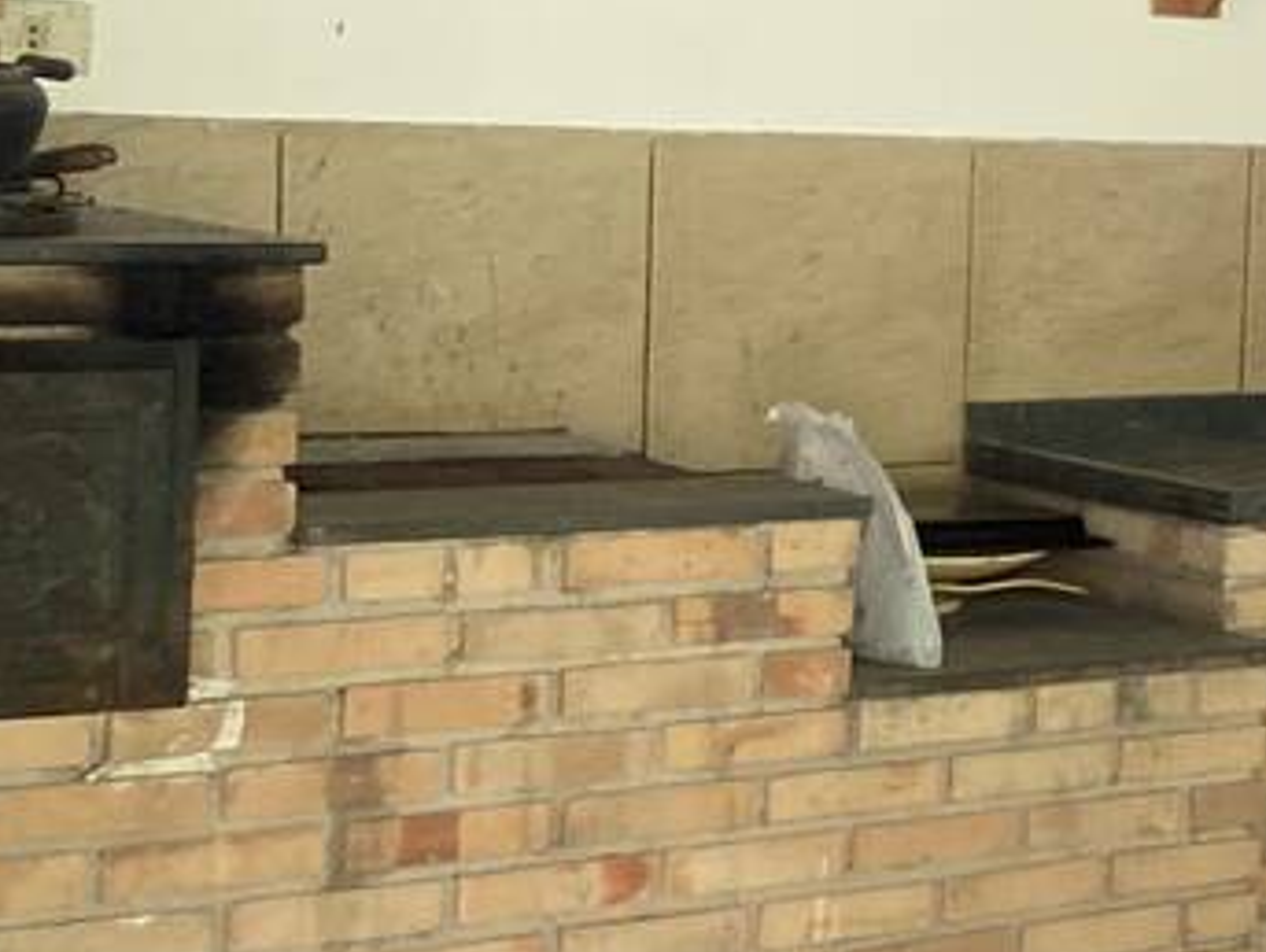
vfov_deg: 13.6
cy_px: 387
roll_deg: -2.1
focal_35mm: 109
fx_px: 3991
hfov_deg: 15.2
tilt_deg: -7.2
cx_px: 2388
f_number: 1.8
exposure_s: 1/108
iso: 125
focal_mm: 4.25
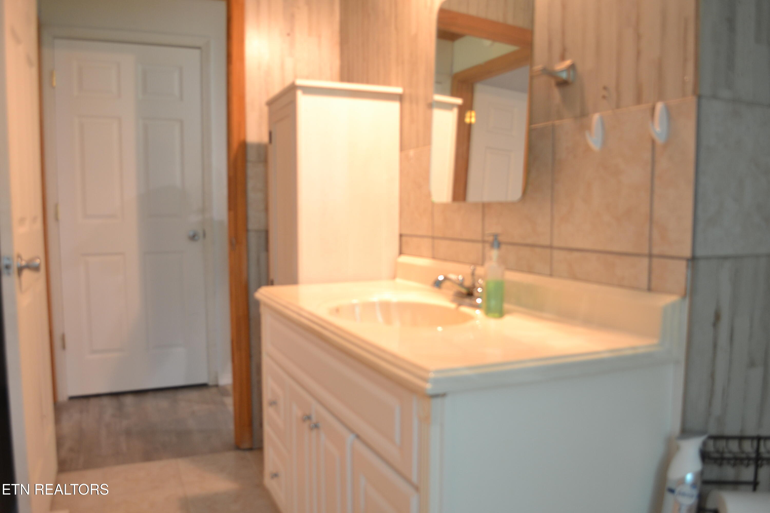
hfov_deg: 67.4
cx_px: 385
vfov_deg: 47.9
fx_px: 577
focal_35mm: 27
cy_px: 256
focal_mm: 18
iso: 400
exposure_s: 1/15
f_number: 3.5
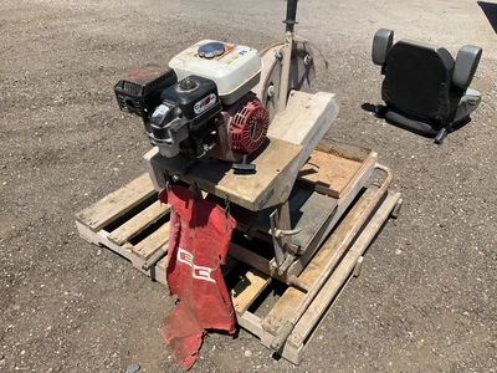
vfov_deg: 48.2
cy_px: 186
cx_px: 248
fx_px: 416
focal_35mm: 29
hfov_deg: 61.7
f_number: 1.8
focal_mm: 3
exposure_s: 1/2058
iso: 25
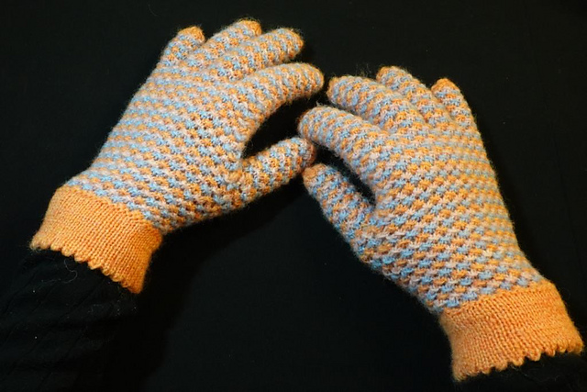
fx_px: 473
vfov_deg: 45.0
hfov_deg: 63.6
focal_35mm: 29
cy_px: 196
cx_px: 294
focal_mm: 10.83
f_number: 11
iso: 2000
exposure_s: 1/10
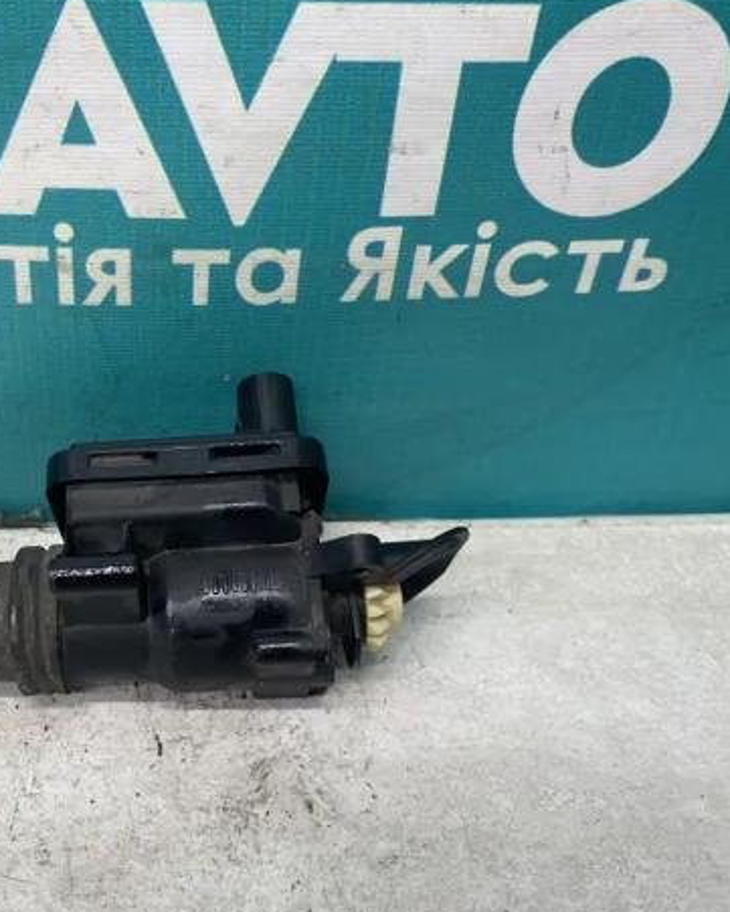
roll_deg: +0.0
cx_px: 150
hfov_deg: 39.6
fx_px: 972
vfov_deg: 50.3
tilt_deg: -39.3
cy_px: 439
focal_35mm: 36
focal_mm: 4.25
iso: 125
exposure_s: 1/100
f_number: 1.8
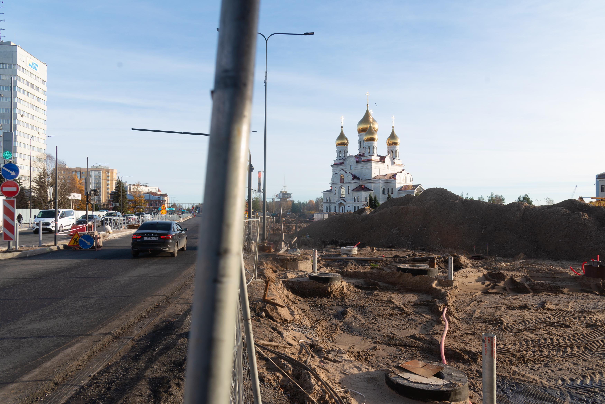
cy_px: 202
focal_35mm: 25
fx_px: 416
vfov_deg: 51.7
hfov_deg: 72.0
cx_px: 308
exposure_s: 1/320
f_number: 5.6
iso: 160
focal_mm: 24
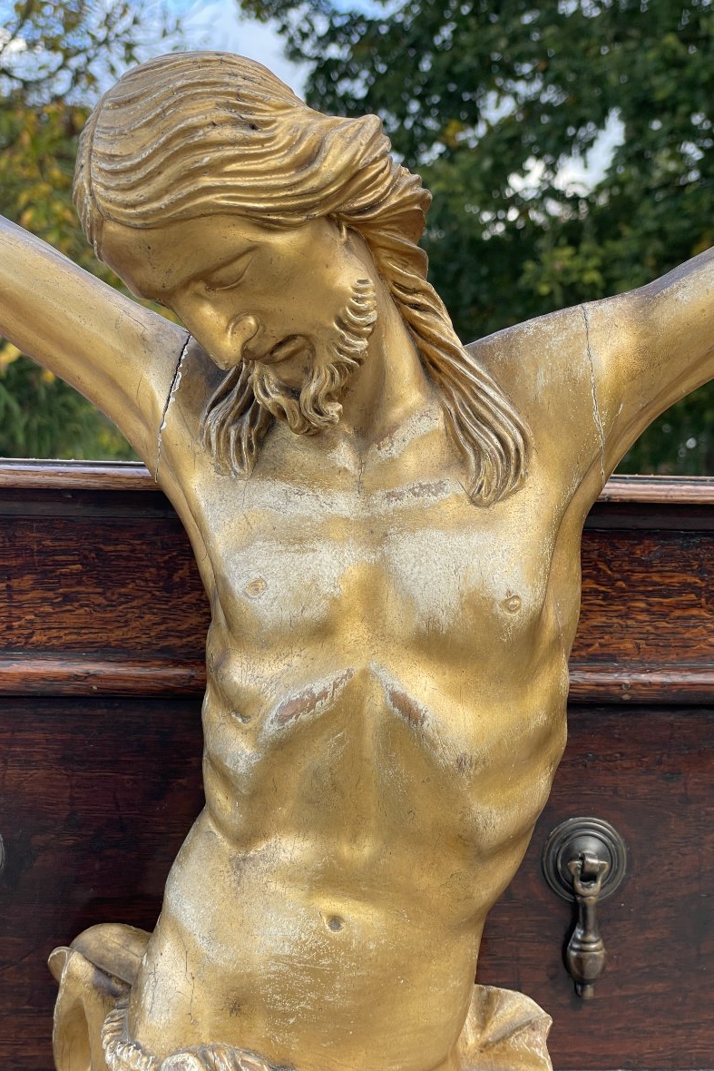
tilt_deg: +0.4
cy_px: 536
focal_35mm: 55
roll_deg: -1.5
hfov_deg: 24.6
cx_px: 331
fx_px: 1636
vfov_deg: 36.2
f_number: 2
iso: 25
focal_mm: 6
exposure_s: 1/107
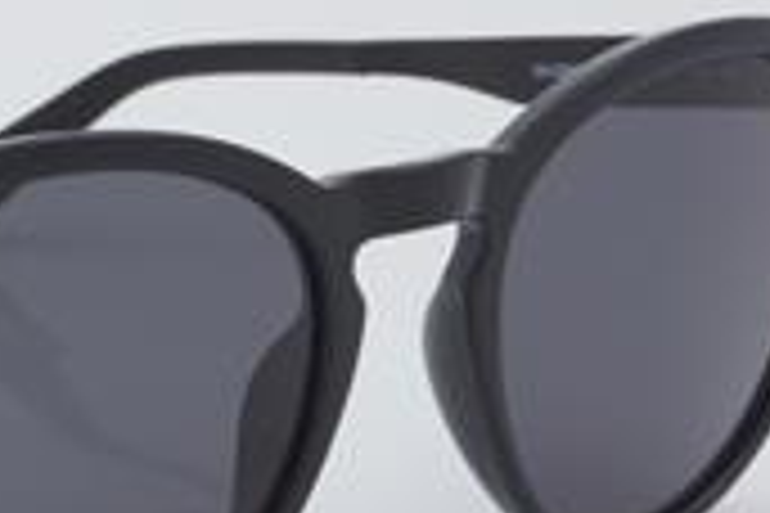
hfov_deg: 11.6
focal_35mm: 175
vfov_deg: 7.8
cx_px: 0
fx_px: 3743
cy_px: 369
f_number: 32
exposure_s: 1/4
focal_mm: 50
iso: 100
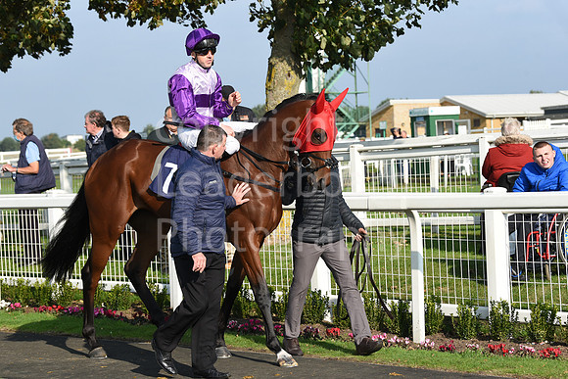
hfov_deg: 20.0
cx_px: 284
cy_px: 190
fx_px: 1610
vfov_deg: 13.4
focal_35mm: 102
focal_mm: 102
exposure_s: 1/2500
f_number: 6.3
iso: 640
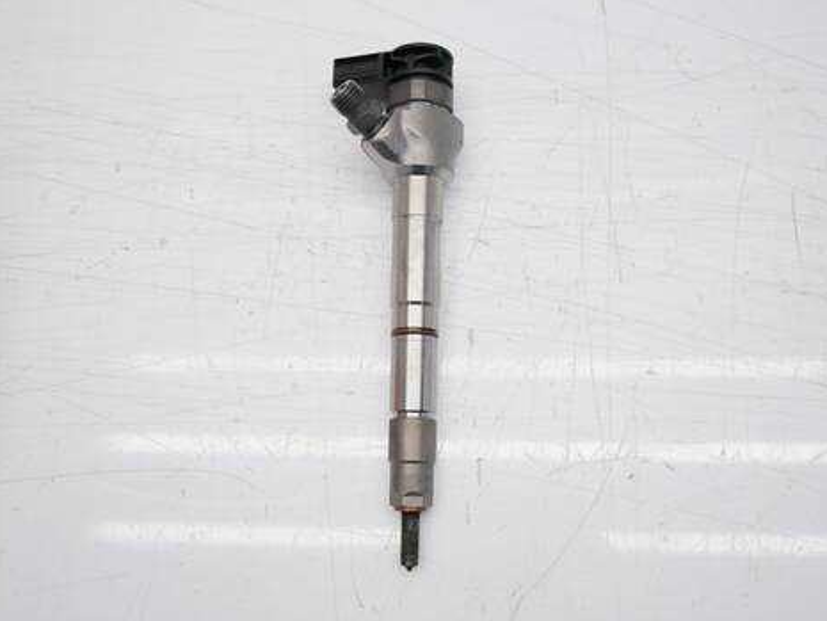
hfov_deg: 55.3
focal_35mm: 33
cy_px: 304
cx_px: 407
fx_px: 789
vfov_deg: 43.0
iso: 200
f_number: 4.5
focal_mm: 16
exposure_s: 1/125
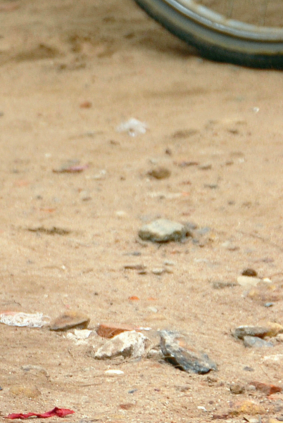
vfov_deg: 4.2
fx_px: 5736
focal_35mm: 488
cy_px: -9
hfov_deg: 2.8
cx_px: -177
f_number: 7.1
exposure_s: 1/160
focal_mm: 95
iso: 125
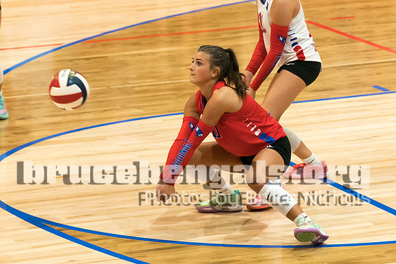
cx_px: 218
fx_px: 2839
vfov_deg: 5.3
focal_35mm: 258
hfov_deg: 8.0
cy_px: 118
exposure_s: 1/1000
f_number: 2.8
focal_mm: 102
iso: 3200
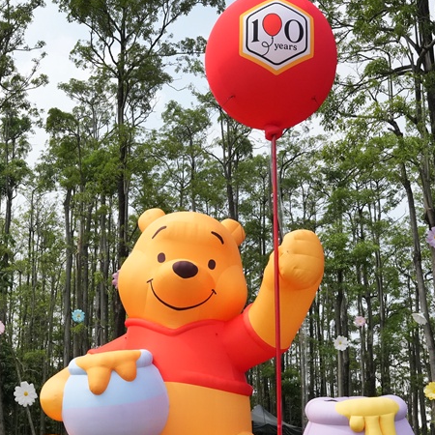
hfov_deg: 29.3
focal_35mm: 58
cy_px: 287
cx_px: 146
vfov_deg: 29.3
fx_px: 827
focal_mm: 30.1
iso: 3200
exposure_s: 1/8000
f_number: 8
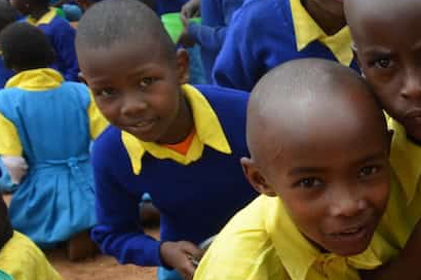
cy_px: 296
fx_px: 922
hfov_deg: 22.1
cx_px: 596
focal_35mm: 79
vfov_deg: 16.8
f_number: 8
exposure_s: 1/250
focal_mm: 18
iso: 140
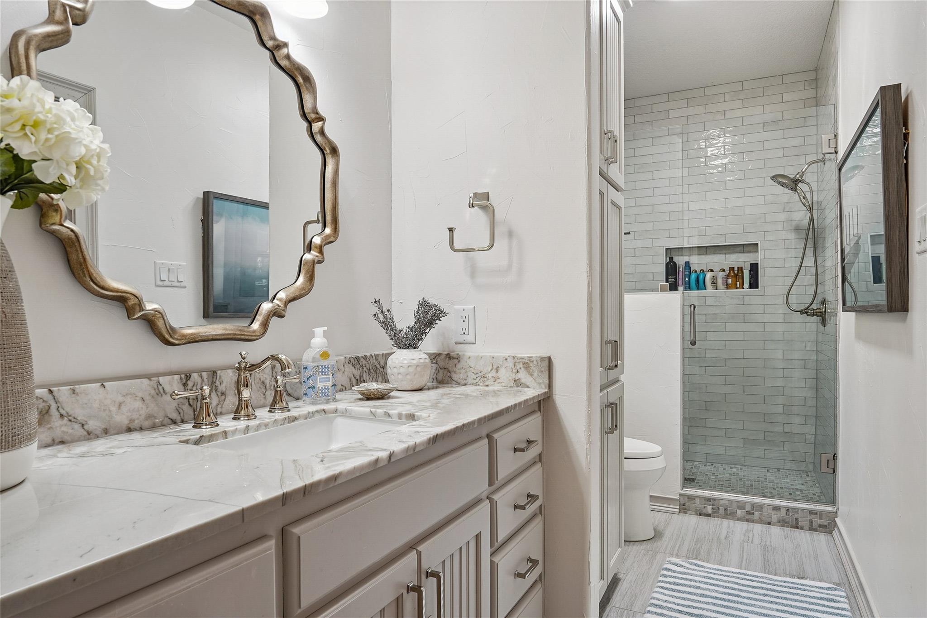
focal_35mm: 21
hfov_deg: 81.2
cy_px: 309
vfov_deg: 59.5
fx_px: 541
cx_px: 464
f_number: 9
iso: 100
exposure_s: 1/5
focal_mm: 14
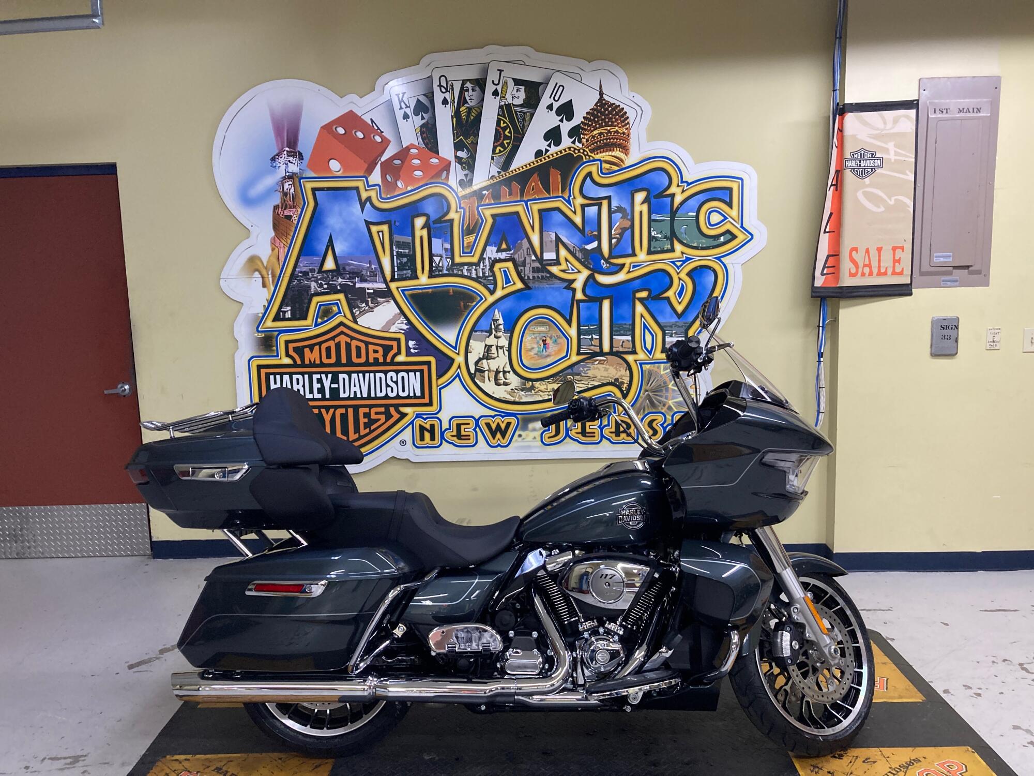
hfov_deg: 63.4
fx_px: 836
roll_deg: +3.1
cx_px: 517
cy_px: 388
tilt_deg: -8.7
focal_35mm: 28
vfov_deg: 49.7
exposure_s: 1/60
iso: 250
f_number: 1.8
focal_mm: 3.99
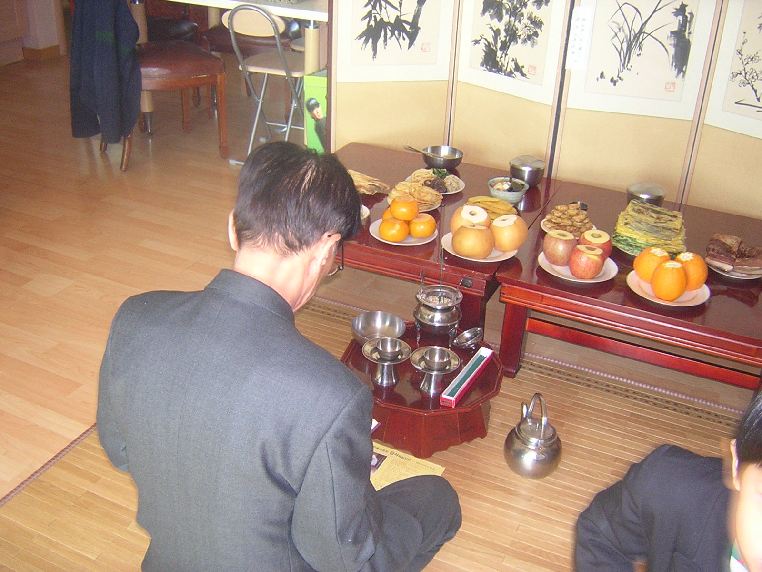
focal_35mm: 36
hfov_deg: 51.4
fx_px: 792
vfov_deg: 39.7
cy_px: 286
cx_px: 381
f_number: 2.6
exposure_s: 1/60.1
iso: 283
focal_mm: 4.7
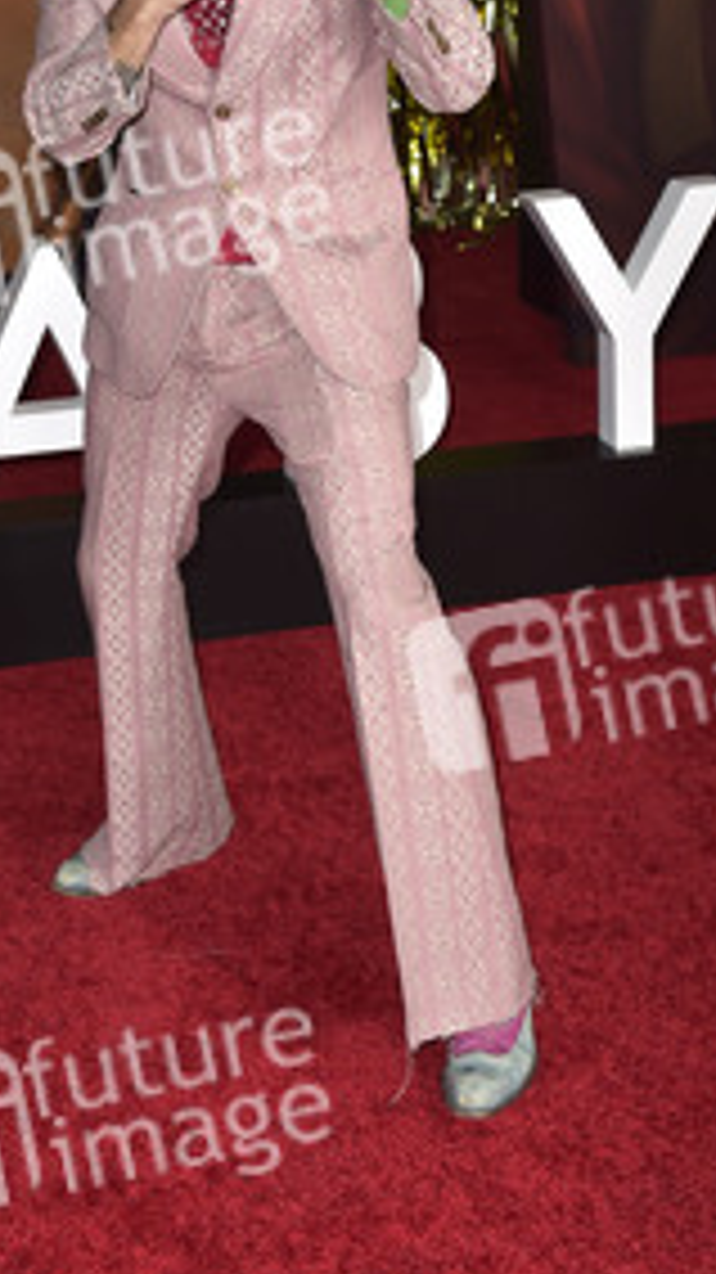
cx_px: 232
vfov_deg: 29.6
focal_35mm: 71
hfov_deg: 16.9
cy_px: 441
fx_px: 2399
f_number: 6.3
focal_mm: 48
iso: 800
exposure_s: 1/250
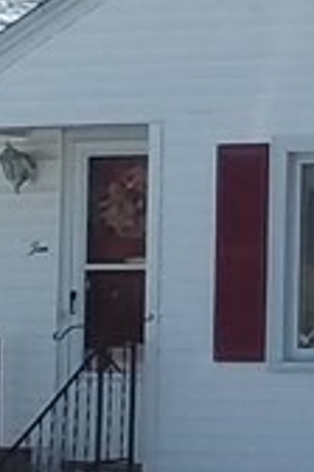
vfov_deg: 11.1
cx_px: 524
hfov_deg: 7.3
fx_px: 2407
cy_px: 416
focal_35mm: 184
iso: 40
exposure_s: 1/2060
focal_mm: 2.47
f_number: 1.9
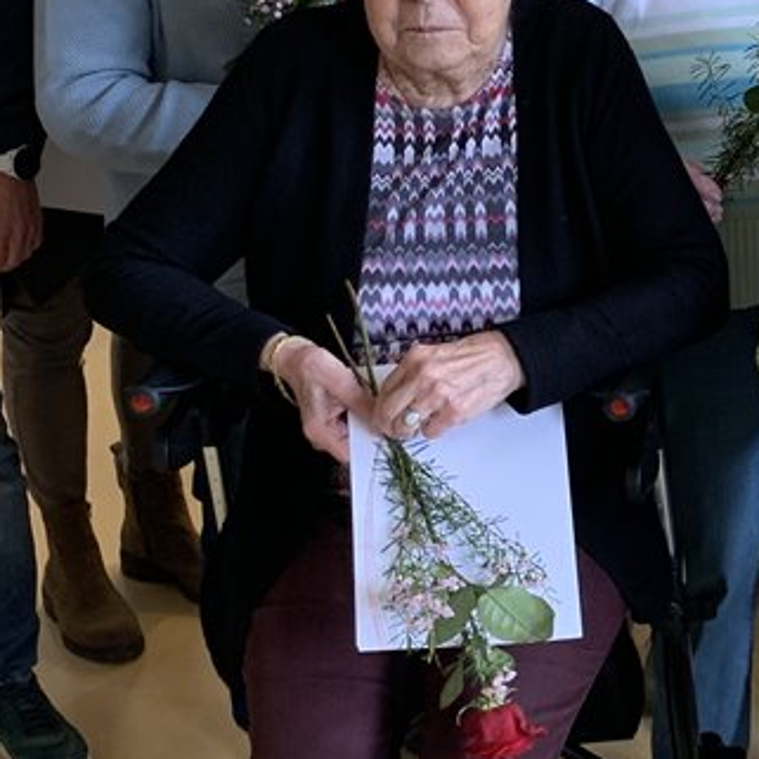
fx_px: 2133
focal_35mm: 86
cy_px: 395
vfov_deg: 20.2
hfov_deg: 19.4
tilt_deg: -22.0
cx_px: 804
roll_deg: +1.3
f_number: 1.8
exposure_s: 1/50
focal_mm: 4.25
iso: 200
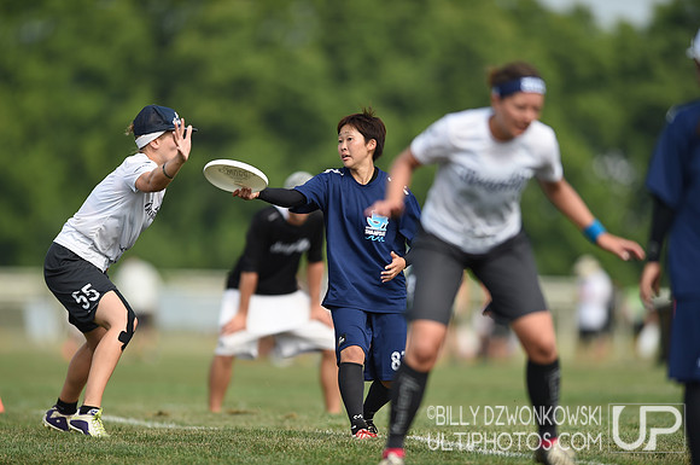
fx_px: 7767
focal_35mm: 400
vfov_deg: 3.4
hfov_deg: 5.2
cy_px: 232
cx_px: 350
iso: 100
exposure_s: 1/1000
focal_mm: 400
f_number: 2.8
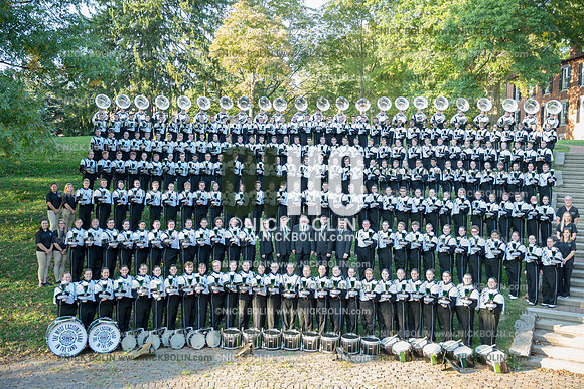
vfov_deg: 36.9
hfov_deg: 53.1
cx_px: 292
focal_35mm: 36
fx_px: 584
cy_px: 194
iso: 125
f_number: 4
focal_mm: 36
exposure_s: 1/25
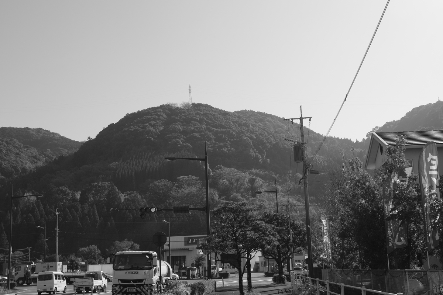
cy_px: 148
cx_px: 222
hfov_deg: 42.3
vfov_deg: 28.9
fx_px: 572
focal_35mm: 46
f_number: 11
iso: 200
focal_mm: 31
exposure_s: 1/500
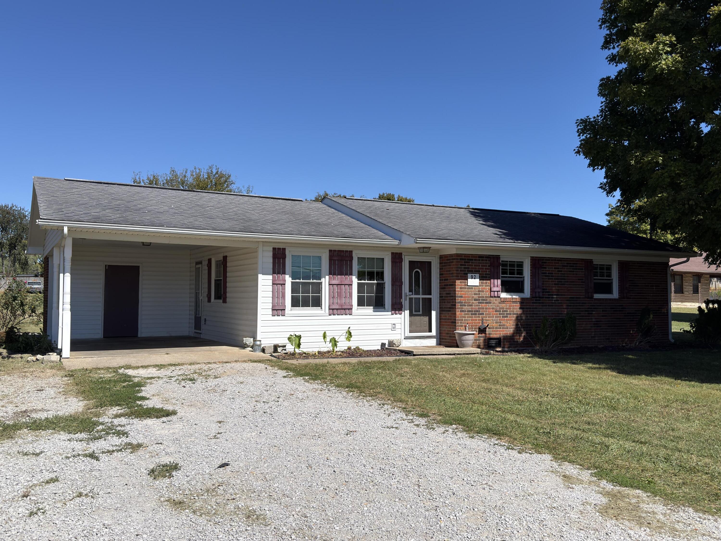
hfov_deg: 56.8
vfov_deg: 44.2
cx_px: 360
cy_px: 270
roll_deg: +0.1
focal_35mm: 32
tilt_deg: +1.7
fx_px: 667
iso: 64
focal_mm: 6.76
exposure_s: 1/5882
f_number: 1.78
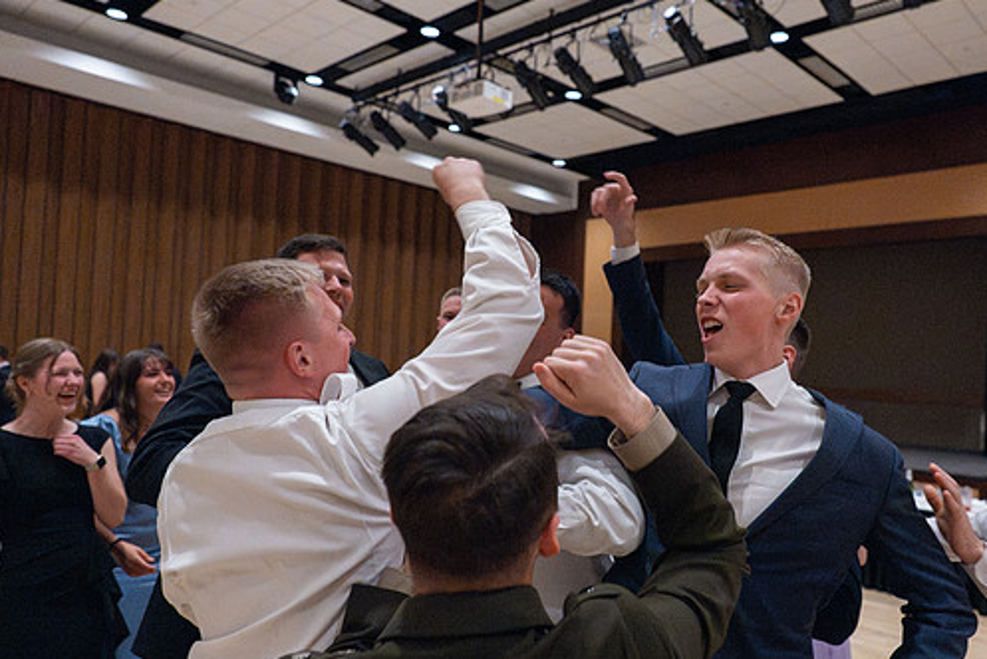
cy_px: 348
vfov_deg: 46.4
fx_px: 768
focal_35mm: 28
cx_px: 536
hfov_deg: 65.3
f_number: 3.5
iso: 20000
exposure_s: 1/400
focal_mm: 24
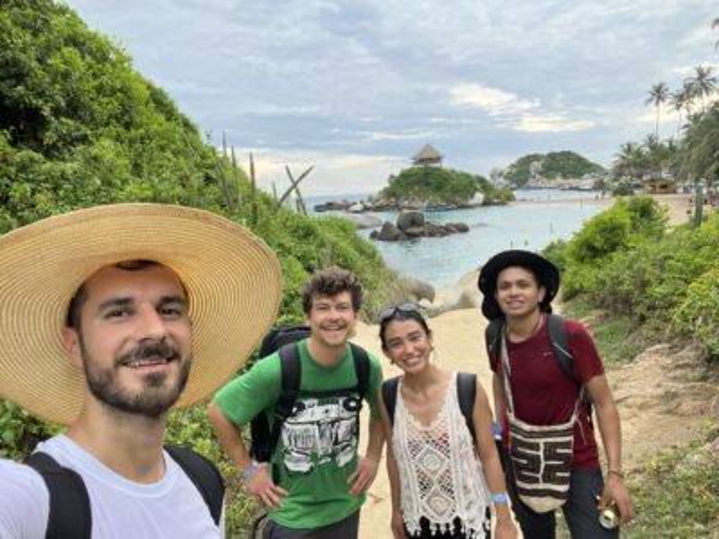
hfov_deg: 73.9
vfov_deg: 58.9
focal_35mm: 23
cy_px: 270
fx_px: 478
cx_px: 360
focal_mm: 2.71
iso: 50
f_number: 2.2
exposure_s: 1/121
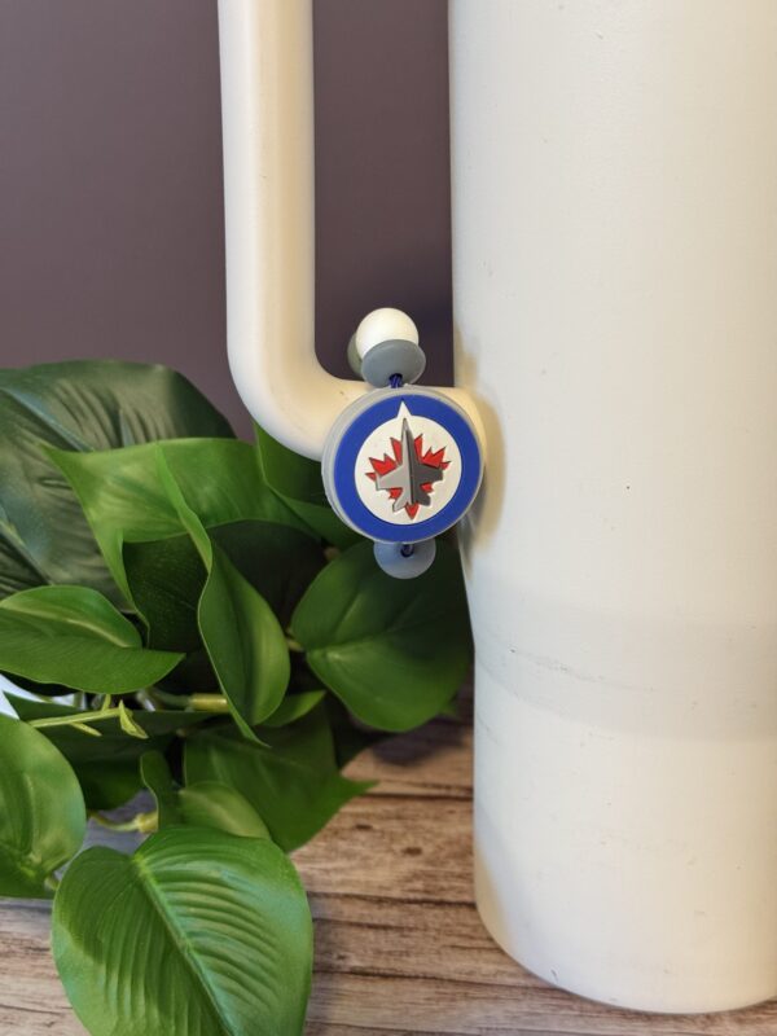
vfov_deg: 39.7
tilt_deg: -19.5
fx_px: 1437
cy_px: 518
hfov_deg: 30.3
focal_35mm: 48
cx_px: 388
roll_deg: -1.5
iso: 250
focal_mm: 6.76
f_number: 1.78
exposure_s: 1/40
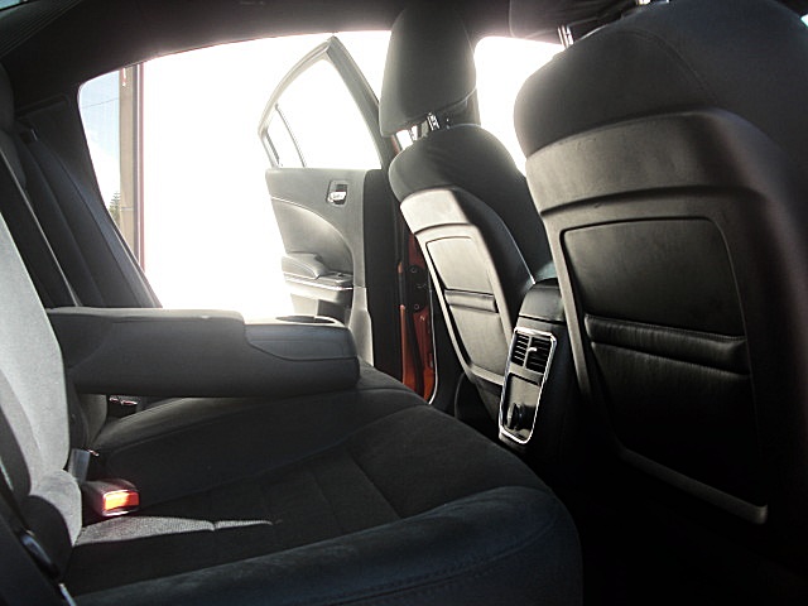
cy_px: 303
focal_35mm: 36
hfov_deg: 51.4
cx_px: 404
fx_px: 840
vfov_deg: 39.7
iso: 50
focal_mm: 6.3
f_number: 2.8
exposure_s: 1/80
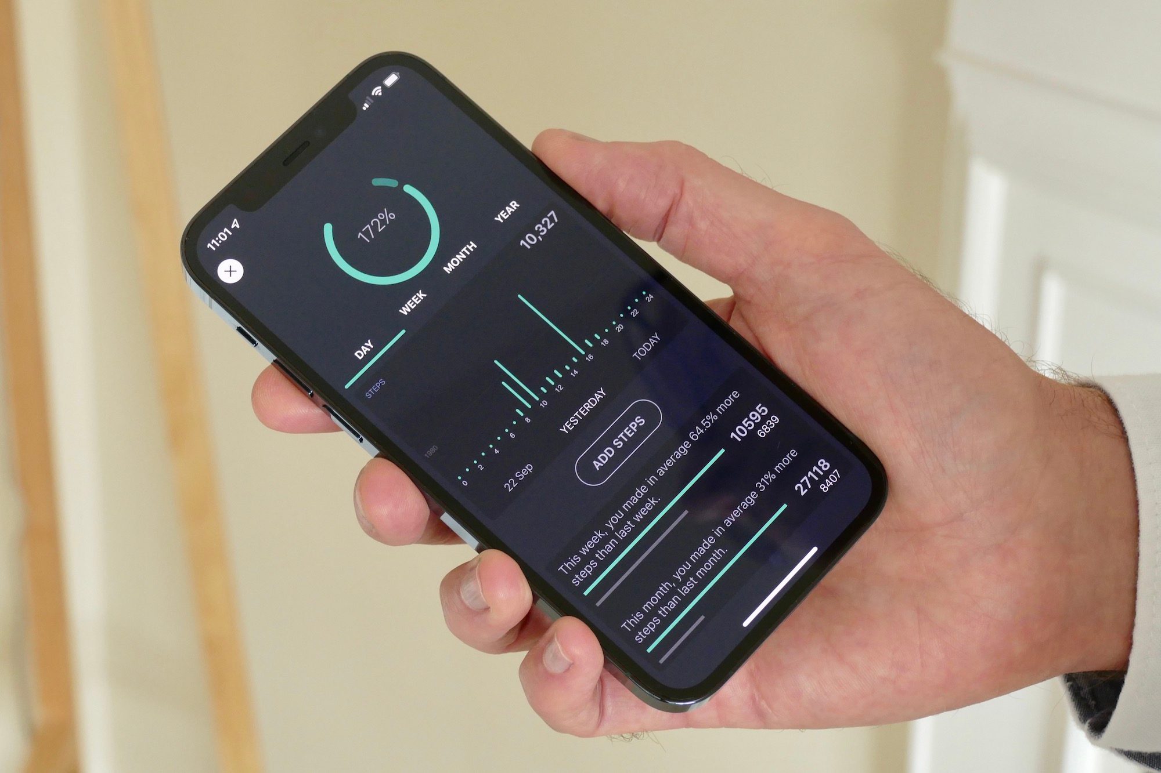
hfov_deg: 25.7
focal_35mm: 79
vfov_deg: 17.3
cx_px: 580
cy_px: 386
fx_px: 2547
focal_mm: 28.89
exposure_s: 1/80
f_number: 4.5
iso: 1000
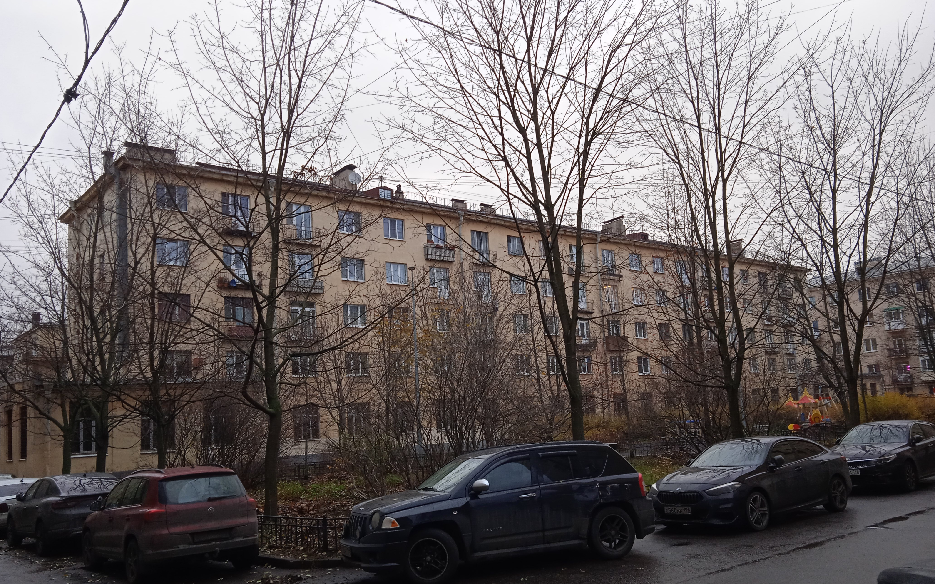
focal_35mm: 30
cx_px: 469
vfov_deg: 41.7
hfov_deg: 62.9
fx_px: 764
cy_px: 334
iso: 169
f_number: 2.2
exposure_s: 1/50
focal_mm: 3.43
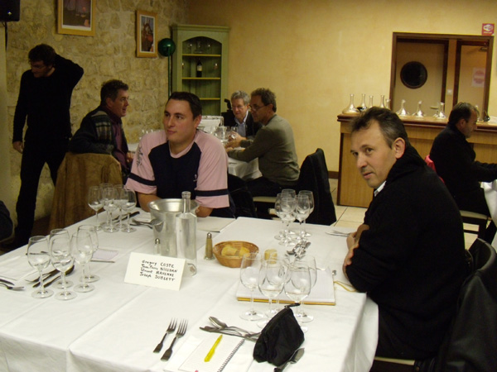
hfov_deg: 51.4
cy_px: 186
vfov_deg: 39.7
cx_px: 248
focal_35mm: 36
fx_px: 517
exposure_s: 1/60
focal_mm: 6.4
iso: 400
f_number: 3.6
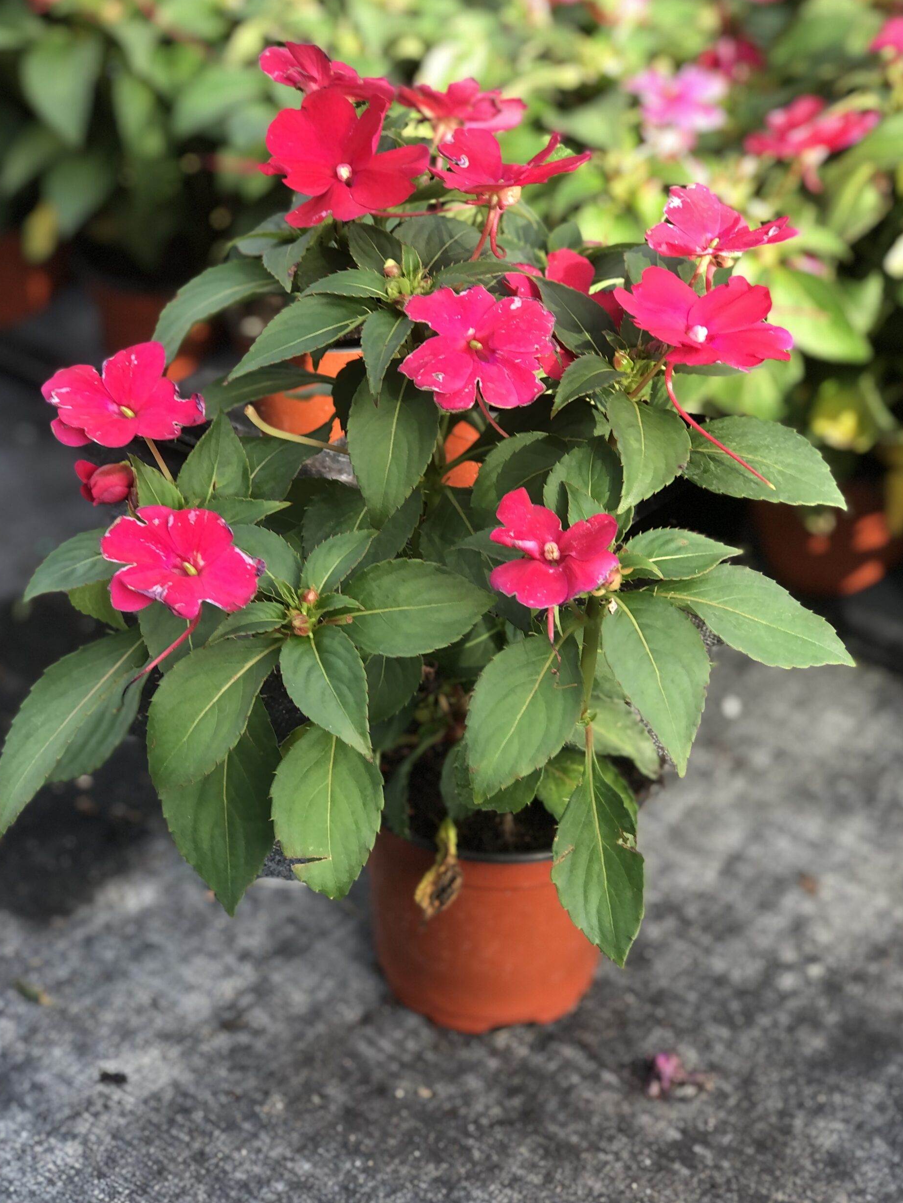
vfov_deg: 32.7
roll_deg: -1.1
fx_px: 2052
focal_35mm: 59
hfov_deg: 24.8
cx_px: 453
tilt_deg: -29.3
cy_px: 581
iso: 32
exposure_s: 1/120
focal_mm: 6.6
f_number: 2.8
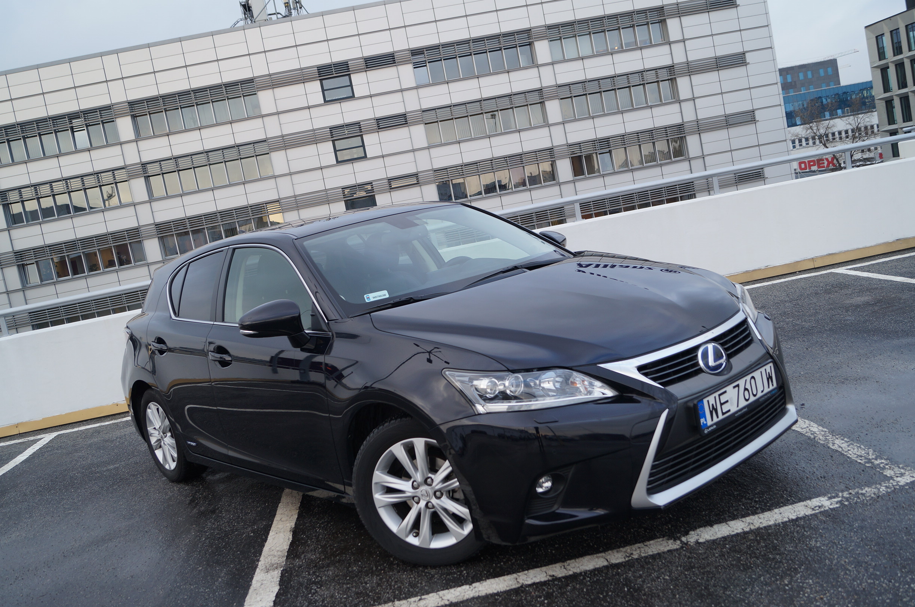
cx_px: 458
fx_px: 837
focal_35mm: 33
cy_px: 304
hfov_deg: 57.3
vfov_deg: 39.8
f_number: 4
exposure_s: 1/60
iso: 100
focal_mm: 22
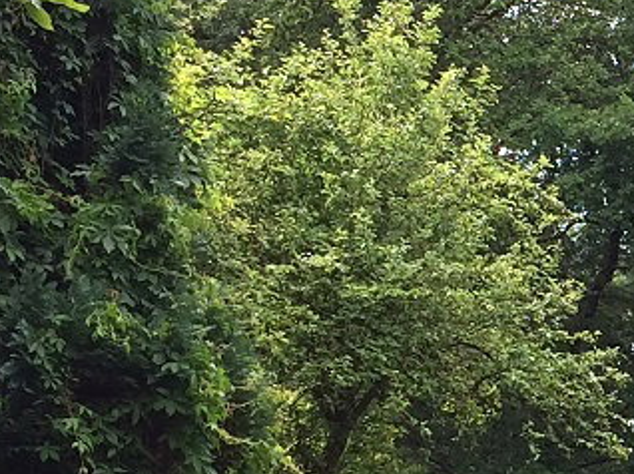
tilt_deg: +1.5
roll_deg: +0.9
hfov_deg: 12.4
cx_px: 1063
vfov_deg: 9.8
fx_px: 2727
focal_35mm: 149
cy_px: 568
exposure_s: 1/318
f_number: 2.2
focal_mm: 4.15
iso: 32
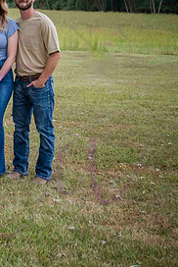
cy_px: 84
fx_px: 725
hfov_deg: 13.5
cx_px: -48
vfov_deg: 20.7
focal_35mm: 98
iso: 400
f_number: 4.2
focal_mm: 46
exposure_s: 1/640
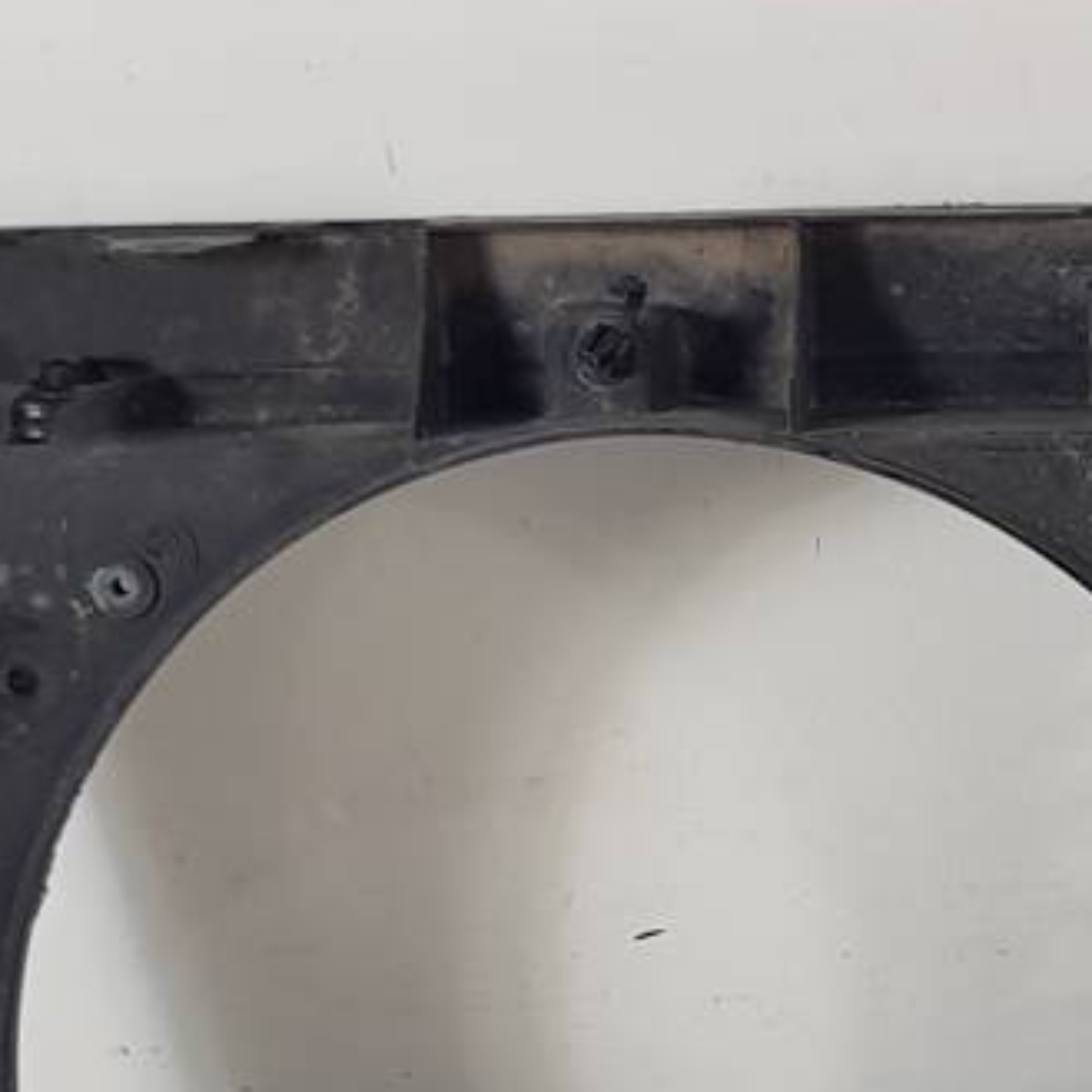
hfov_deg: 24.4
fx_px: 2391
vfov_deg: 24.7
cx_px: 1129
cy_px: 1042
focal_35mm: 67
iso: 64
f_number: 1.7
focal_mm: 4.2
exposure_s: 1/100
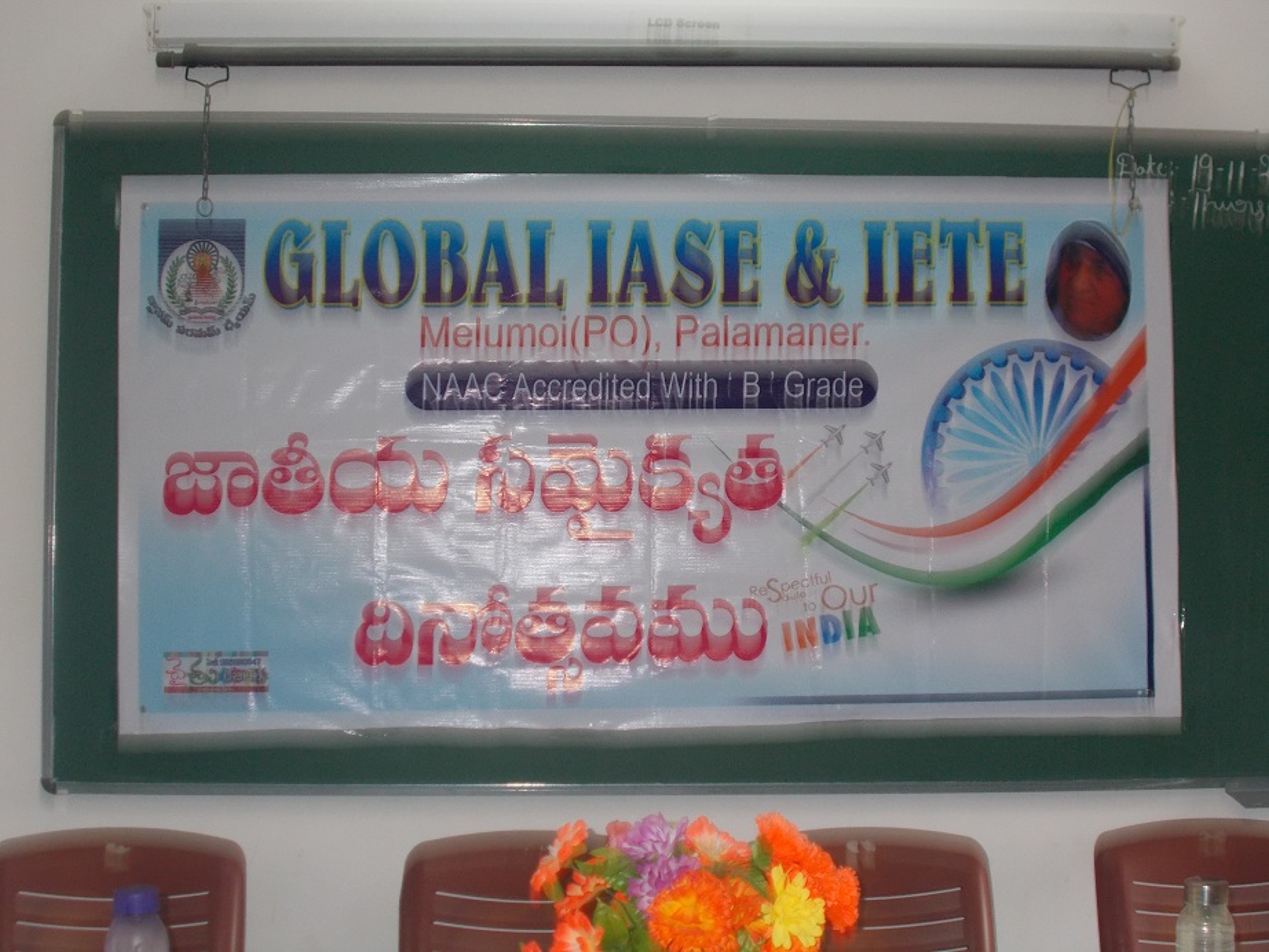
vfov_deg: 29.1
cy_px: 476
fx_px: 1833
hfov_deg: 38.2
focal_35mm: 50
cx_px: 634
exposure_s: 1/30
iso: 200
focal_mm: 9
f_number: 4.5
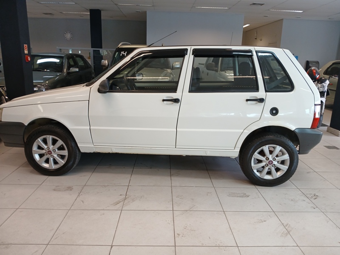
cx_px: 170
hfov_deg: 67.3
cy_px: 128
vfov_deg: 53.1
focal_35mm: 26
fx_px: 255
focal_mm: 3.98
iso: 100
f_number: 1.8
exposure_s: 1/60
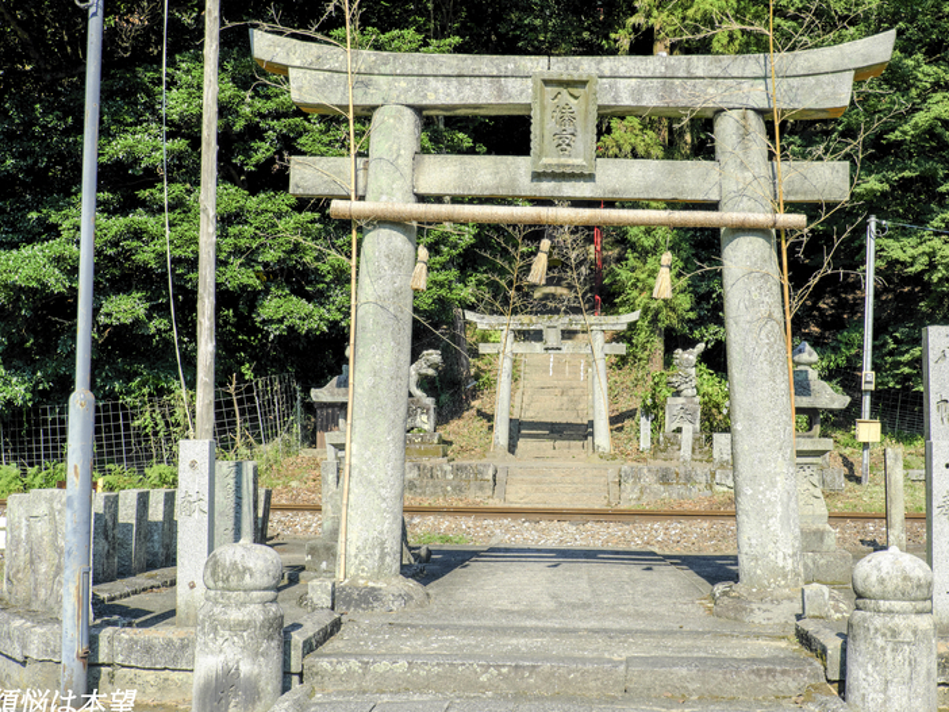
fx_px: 1262
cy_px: 356
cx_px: 530
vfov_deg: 31.5
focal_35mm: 46
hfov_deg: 41.2
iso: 320
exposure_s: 1/1250
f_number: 4.5
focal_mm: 28
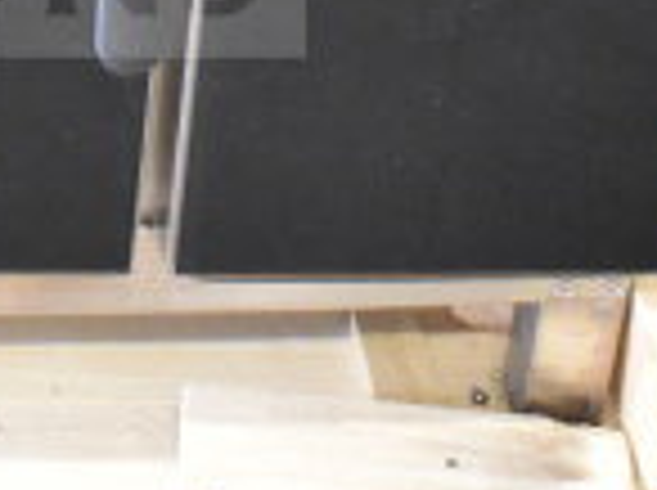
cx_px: -202
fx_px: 2975
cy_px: -299
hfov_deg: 12.2
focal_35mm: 157
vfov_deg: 9.1
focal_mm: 26
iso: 6400
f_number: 4.5
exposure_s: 1/80
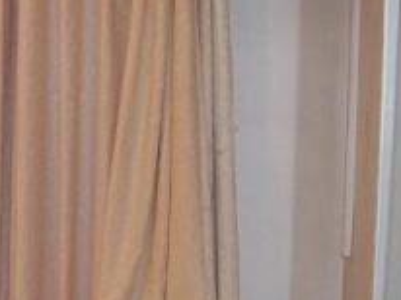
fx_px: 1180
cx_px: 15
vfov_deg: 14.4
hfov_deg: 18.8
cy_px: 219
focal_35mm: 102
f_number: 2.7
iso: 200
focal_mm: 6
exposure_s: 1/64
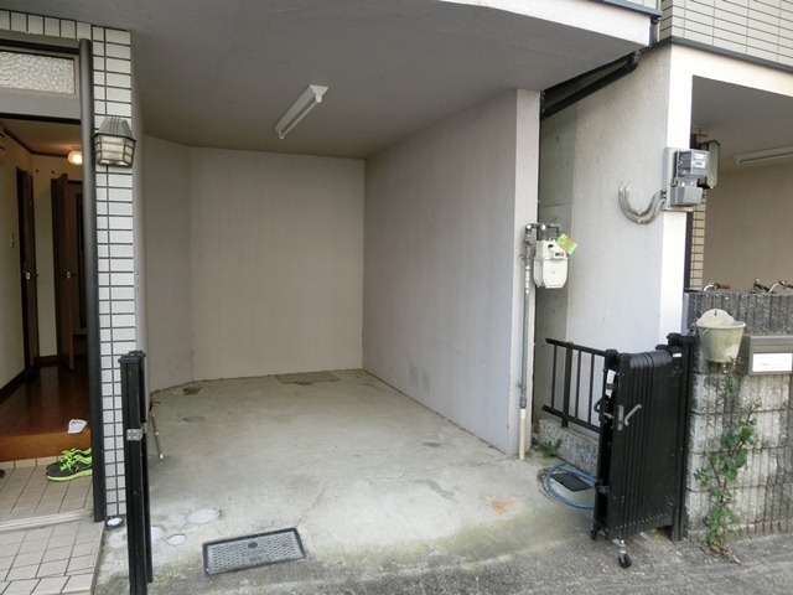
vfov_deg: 56.8
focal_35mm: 24
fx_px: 550
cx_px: 396
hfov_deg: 71.6
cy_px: 298
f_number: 3
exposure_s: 1/200
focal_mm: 4.24
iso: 80
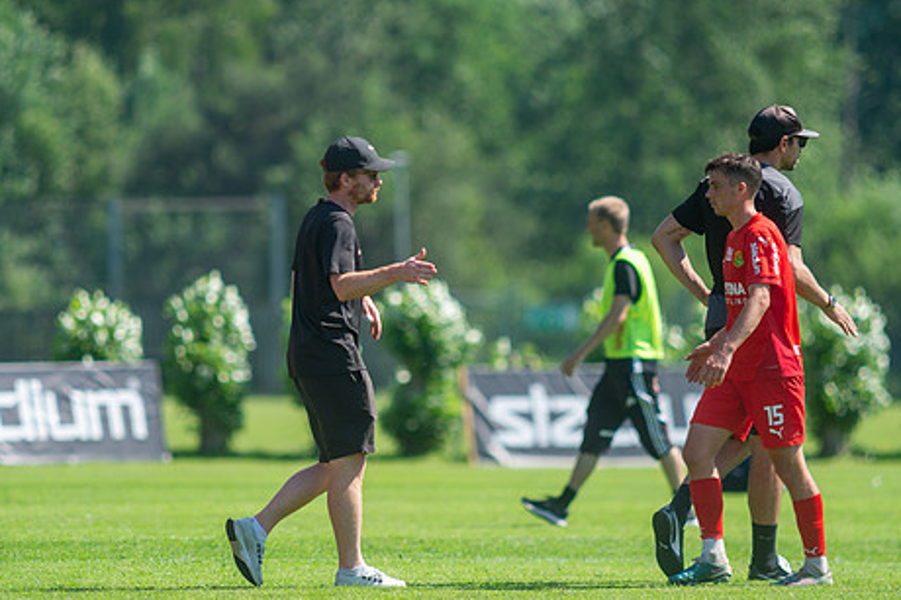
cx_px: 370
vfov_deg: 2.6
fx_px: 13255
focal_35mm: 530
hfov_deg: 3.9
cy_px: 286
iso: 400
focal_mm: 420
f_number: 4
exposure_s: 1/2000
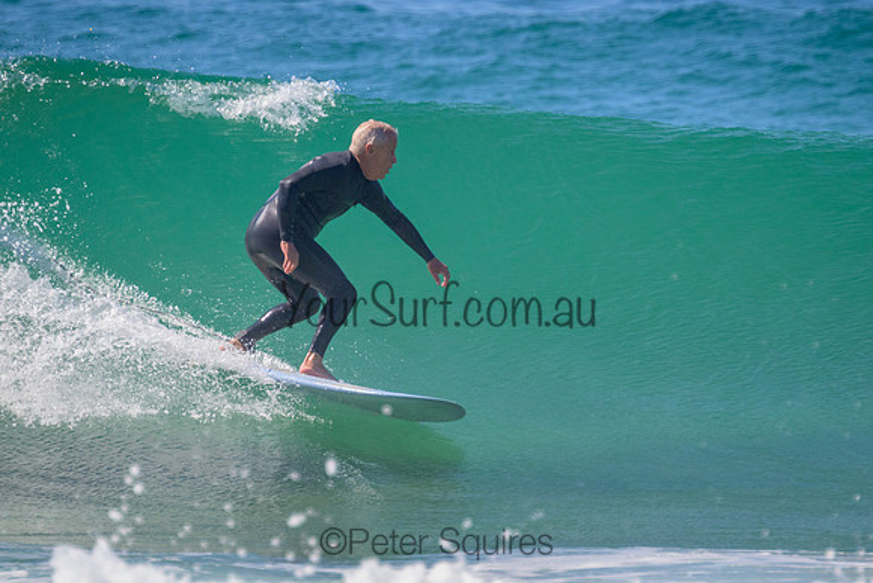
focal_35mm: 912
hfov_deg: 2.3
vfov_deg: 1.5
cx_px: 486
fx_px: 22109
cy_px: 268
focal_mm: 800
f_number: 11
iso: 1400
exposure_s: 1/1600
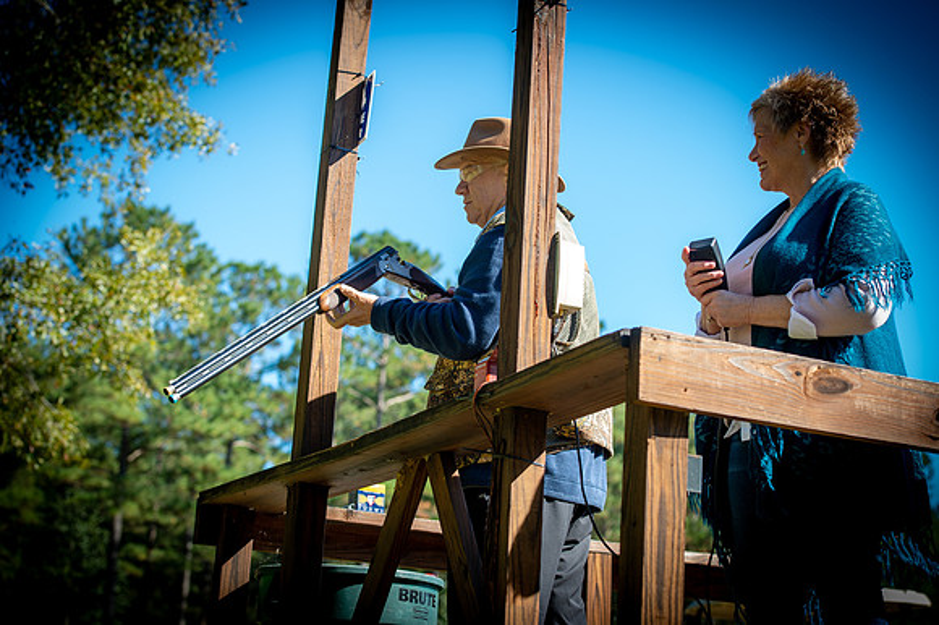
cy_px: 312
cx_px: 470
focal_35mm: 70
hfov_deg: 28.9
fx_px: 1825
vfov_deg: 19.4
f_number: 4.5
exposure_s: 1/200
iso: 125
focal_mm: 70
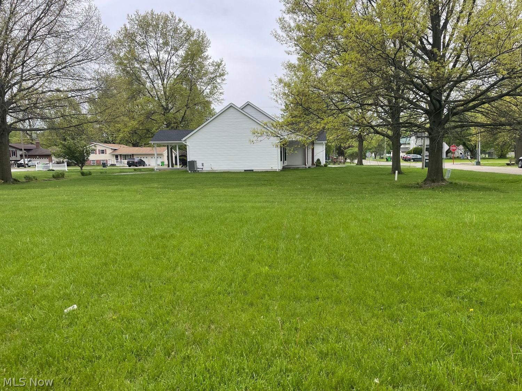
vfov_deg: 53.1
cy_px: 196
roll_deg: -0.6
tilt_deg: -5.9
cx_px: 261
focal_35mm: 26
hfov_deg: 67.3
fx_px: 392
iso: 32
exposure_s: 1/1043
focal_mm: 4.2
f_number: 1.6
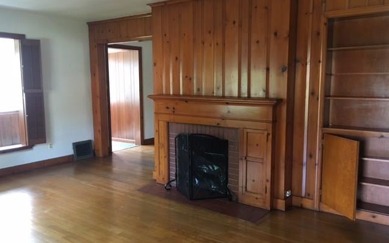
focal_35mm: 31
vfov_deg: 40.6
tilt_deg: -7.7
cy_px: 121
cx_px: 195
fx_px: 329
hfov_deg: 61.2
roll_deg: +0.6
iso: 200
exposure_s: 1/24
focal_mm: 4.15
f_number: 2.2
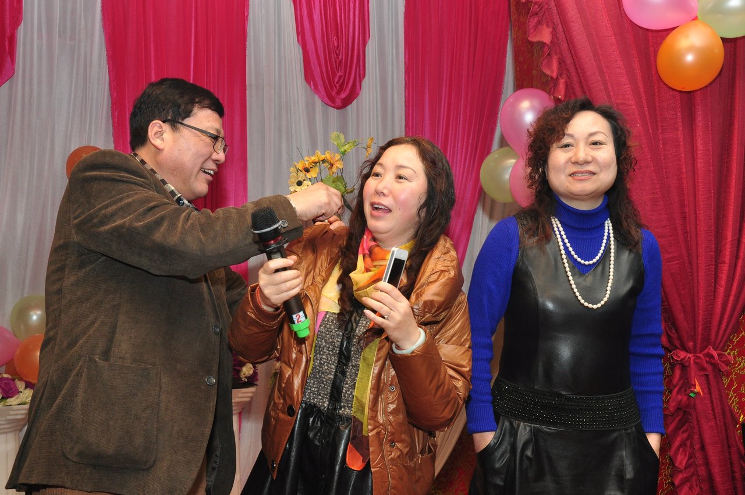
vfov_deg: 35.4
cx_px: 372
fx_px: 775
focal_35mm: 38
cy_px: 248
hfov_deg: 51.3
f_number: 7.1
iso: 800
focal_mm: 25
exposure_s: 1/60
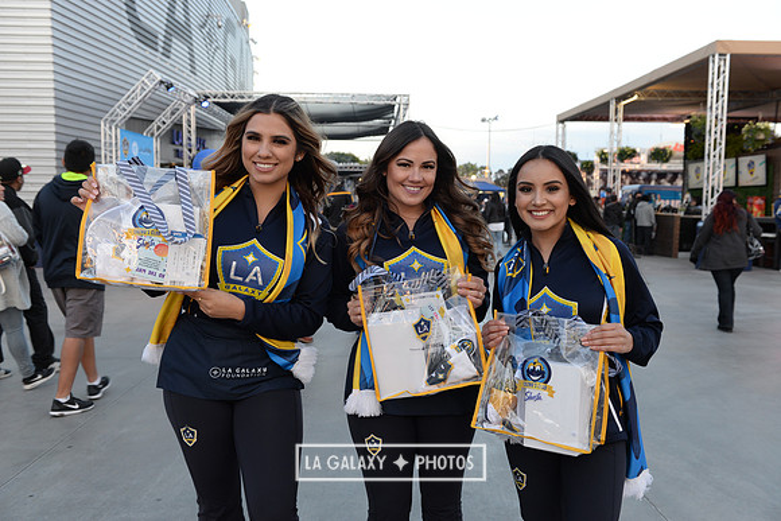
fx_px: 738
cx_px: 390
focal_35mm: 34
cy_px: 260
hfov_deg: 55.8
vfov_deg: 38.9
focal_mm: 34
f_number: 5
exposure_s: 1/100
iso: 800
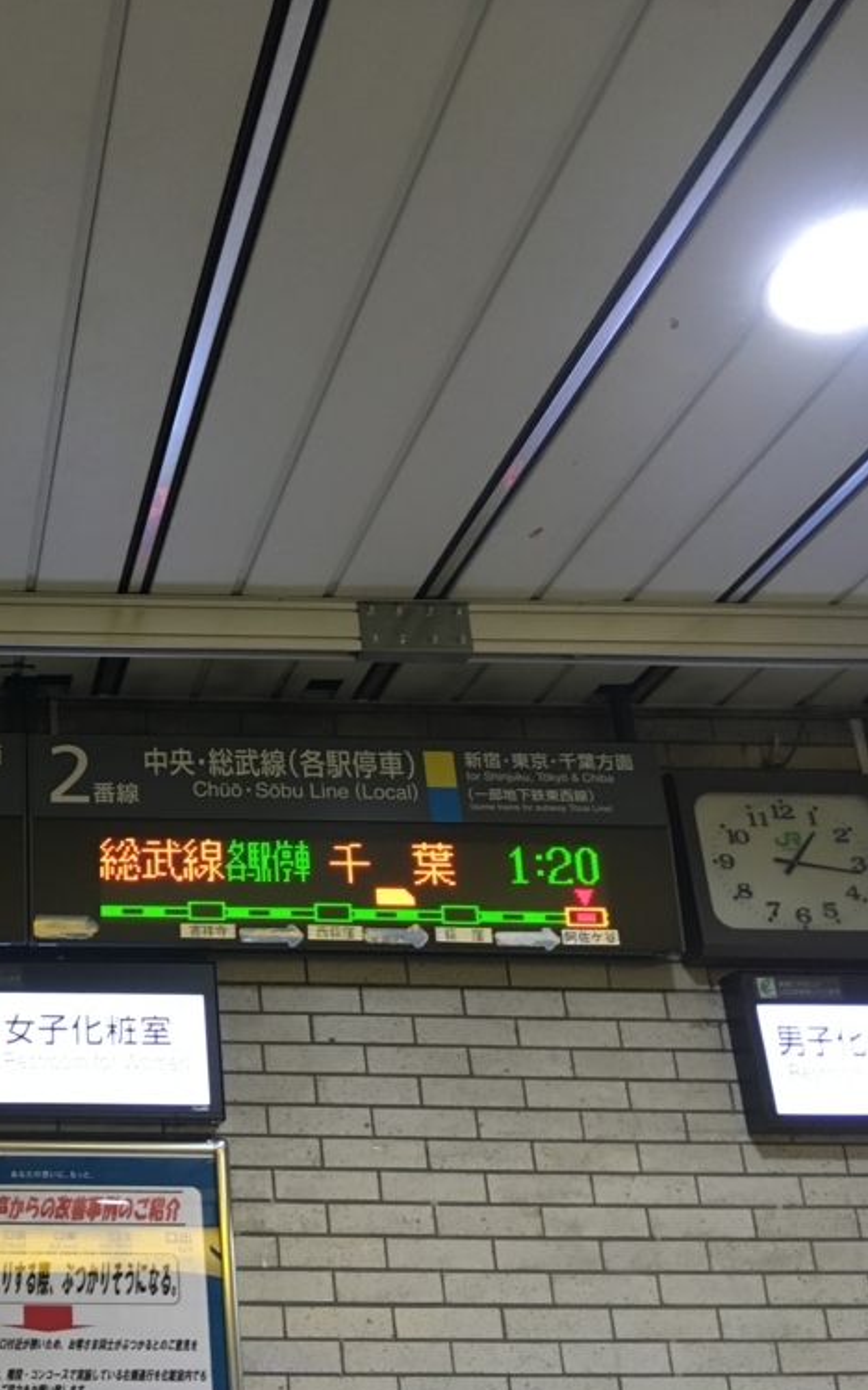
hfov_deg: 28.5
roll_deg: +0.6
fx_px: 1590
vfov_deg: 47.2
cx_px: -19
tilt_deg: +22.3
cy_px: 703
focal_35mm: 42
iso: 125
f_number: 2.2
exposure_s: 1/30
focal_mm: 4.15
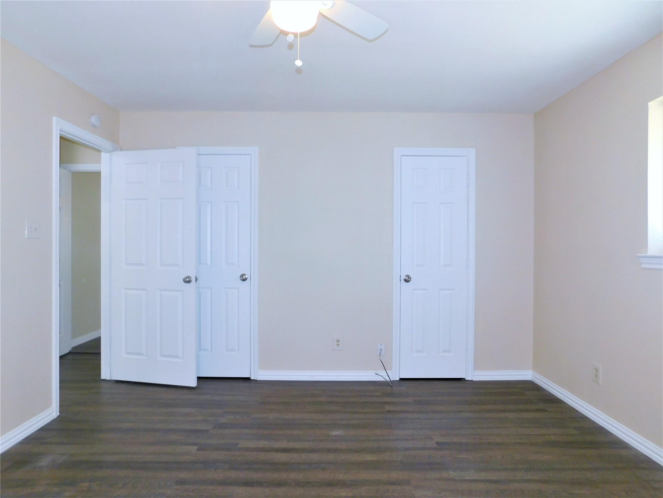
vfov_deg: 58.9
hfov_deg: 73.9
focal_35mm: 23
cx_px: 332
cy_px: 249
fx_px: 441
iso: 200
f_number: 3
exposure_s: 1/30
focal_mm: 4
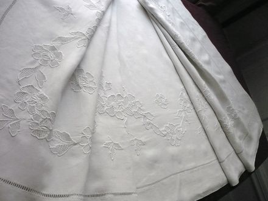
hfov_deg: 52.6
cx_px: 134
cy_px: 100
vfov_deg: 40.7
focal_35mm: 35
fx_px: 271
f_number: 2.8
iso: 400
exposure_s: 1/500
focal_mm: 5.8
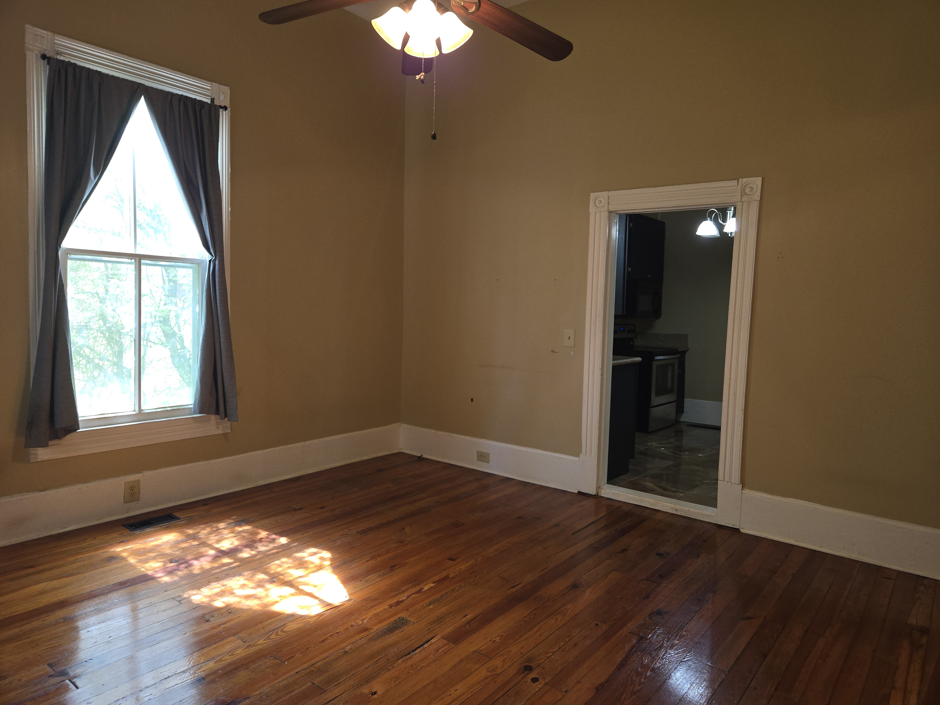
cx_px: 470
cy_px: 352
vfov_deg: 58.9
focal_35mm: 23
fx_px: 625
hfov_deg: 73.9
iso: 80
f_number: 1.8
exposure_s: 1/60
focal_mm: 5.4
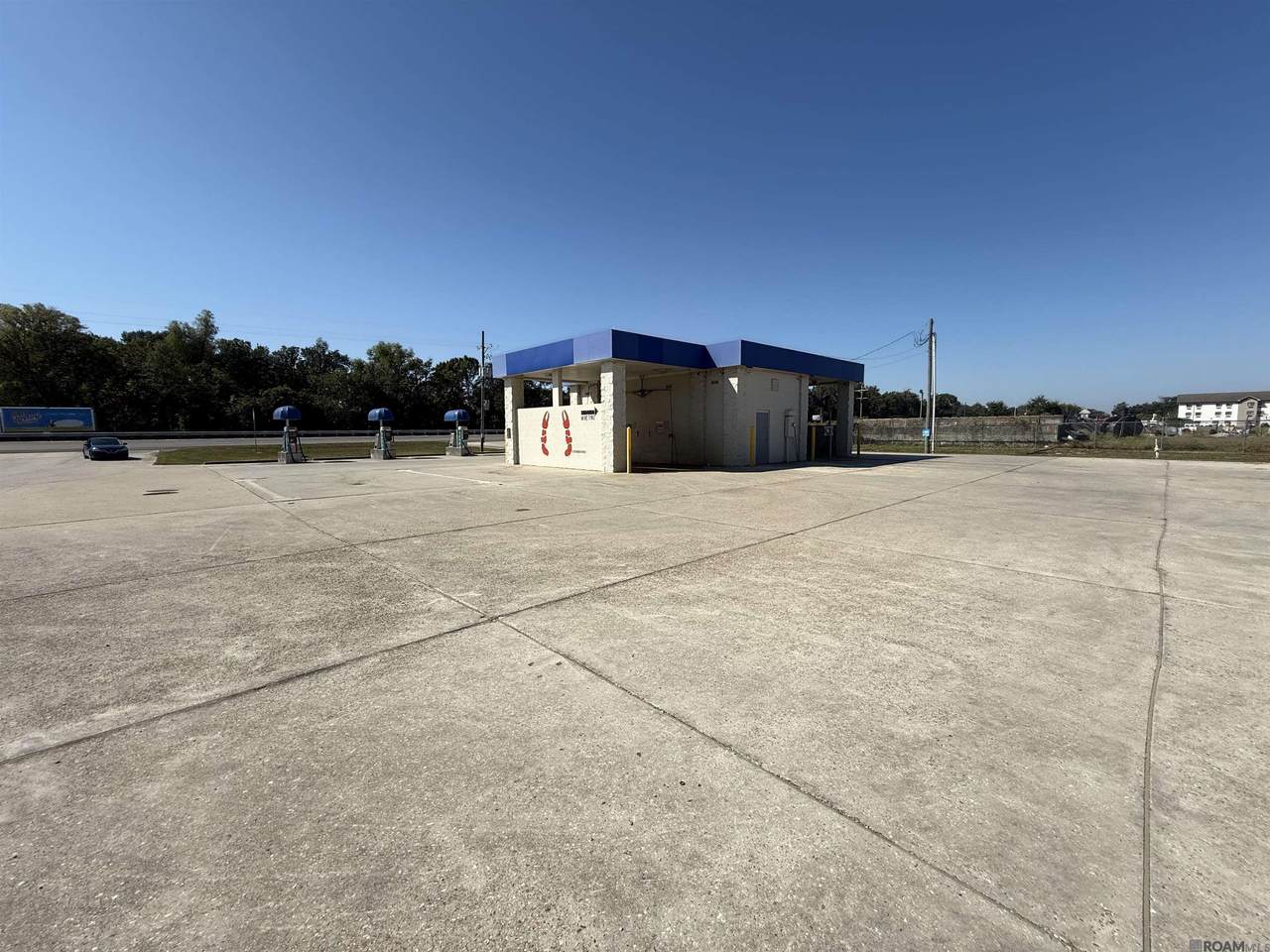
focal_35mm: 14
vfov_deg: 85.7
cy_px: 476
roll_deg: +1.2
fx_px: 514
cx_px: 635
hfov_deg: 102.1
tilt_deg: -3.1
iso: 50
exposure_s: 1/3289
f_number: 2.2
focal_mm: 2.22
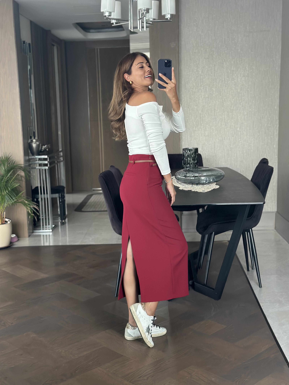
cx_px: 144
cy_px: 192
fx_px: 534
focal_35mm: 48
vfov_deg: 39.7
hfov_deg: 30.3
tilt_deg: -17.3
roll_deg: +2.4
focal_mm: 6.86
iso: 320
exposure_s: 1/60
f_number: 1.78
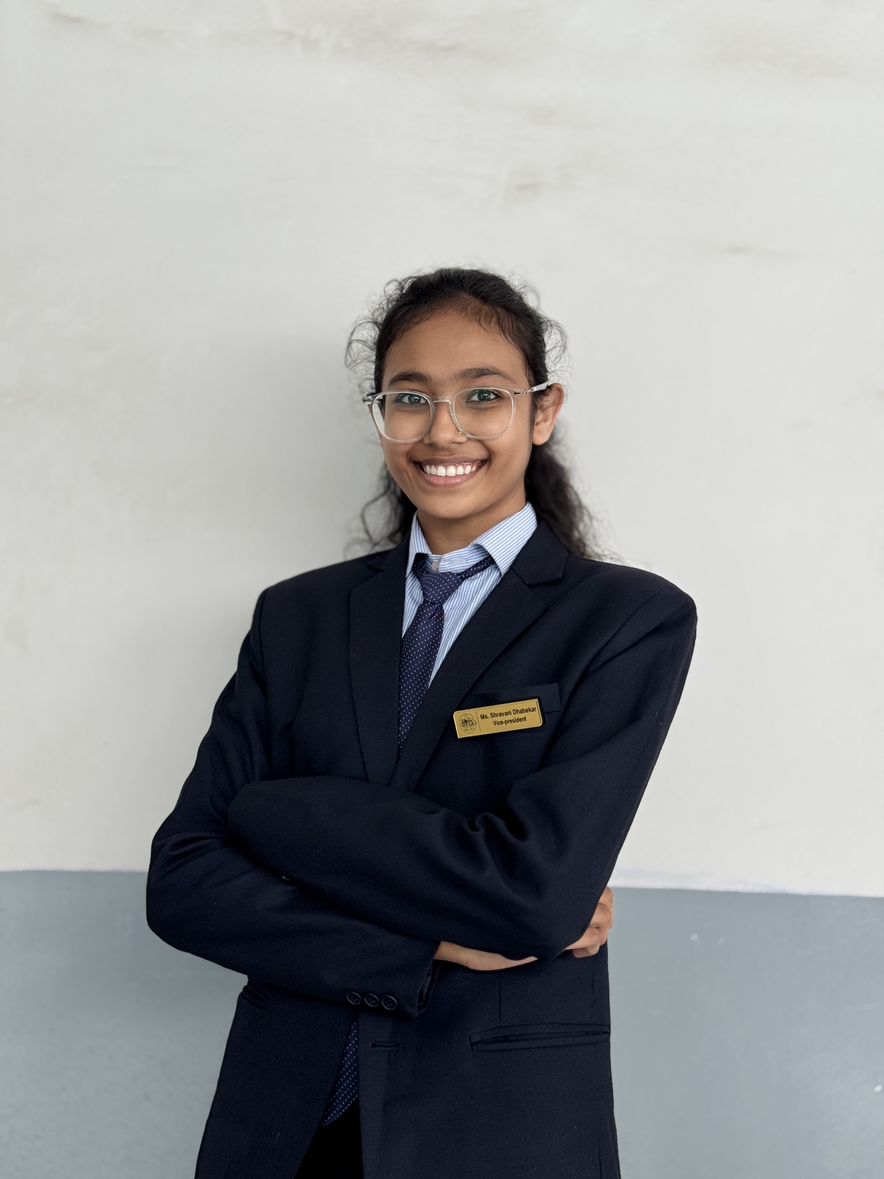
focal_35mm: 48
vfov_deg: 39.7
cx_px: 442
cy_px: 590
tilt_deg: +1.0
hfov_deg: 30.3
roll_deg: -1.7
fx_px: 1634
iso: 50
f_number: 1.78
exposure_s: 1/50
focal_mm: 6.76
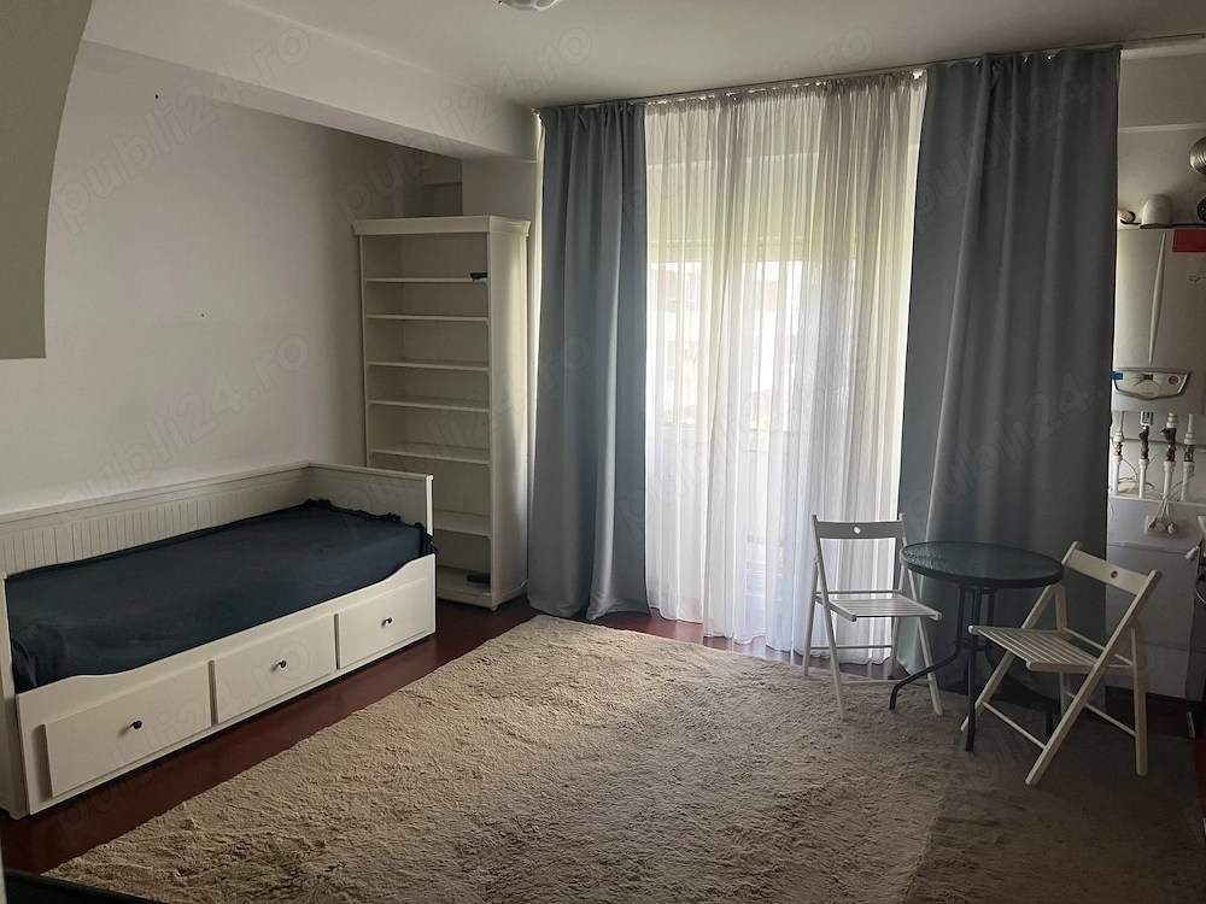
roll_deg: -0.6
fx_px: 906
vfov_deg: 53.1
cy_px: 452
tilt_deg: -8.9
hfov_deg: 67.3
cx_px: 603
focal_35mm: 26
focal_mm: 5.1
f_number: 1.6
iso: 125
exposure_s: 1/89
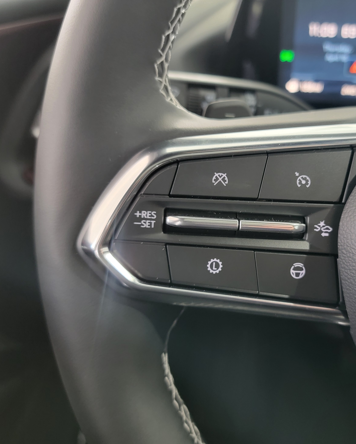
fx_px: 421
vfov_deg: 55.7
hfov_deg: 45.2
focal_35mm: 32
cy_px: 227
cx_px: 233
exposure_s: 1/40
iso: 500
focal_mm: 6.7
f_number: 1.8
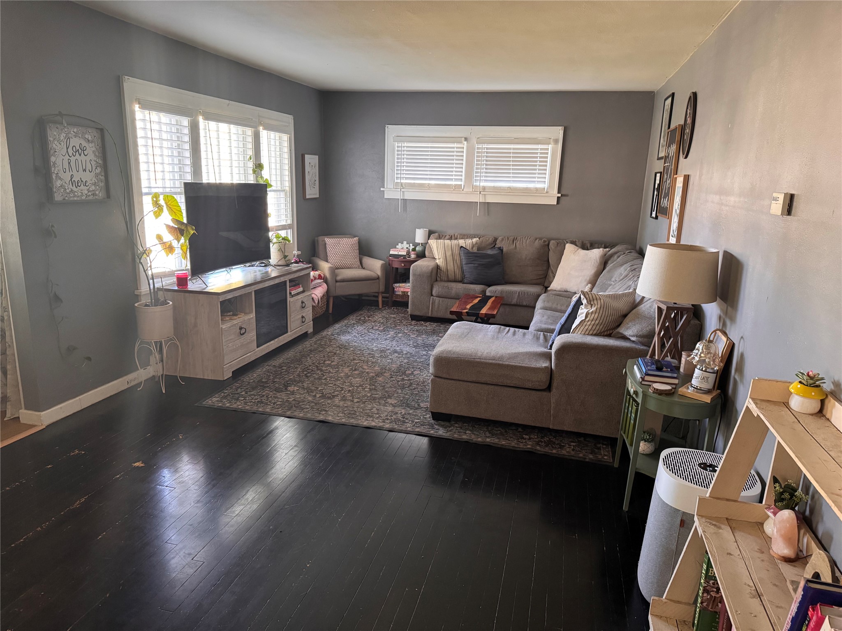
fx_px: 584
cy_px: 316
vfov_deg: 56.8
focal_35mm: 24
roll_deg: -1.8
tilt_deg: -14.7
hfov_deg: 71.6
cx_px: 421
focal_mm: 6.76
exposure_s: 1/60
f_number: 1.78
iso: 800
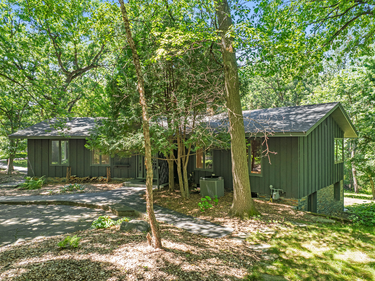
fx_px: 260
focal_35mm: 24
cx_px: 188
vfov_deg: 56.8
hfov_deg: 71.6
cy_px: 140
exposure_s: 1/120
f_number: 2.8
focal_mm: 12.29
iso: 400
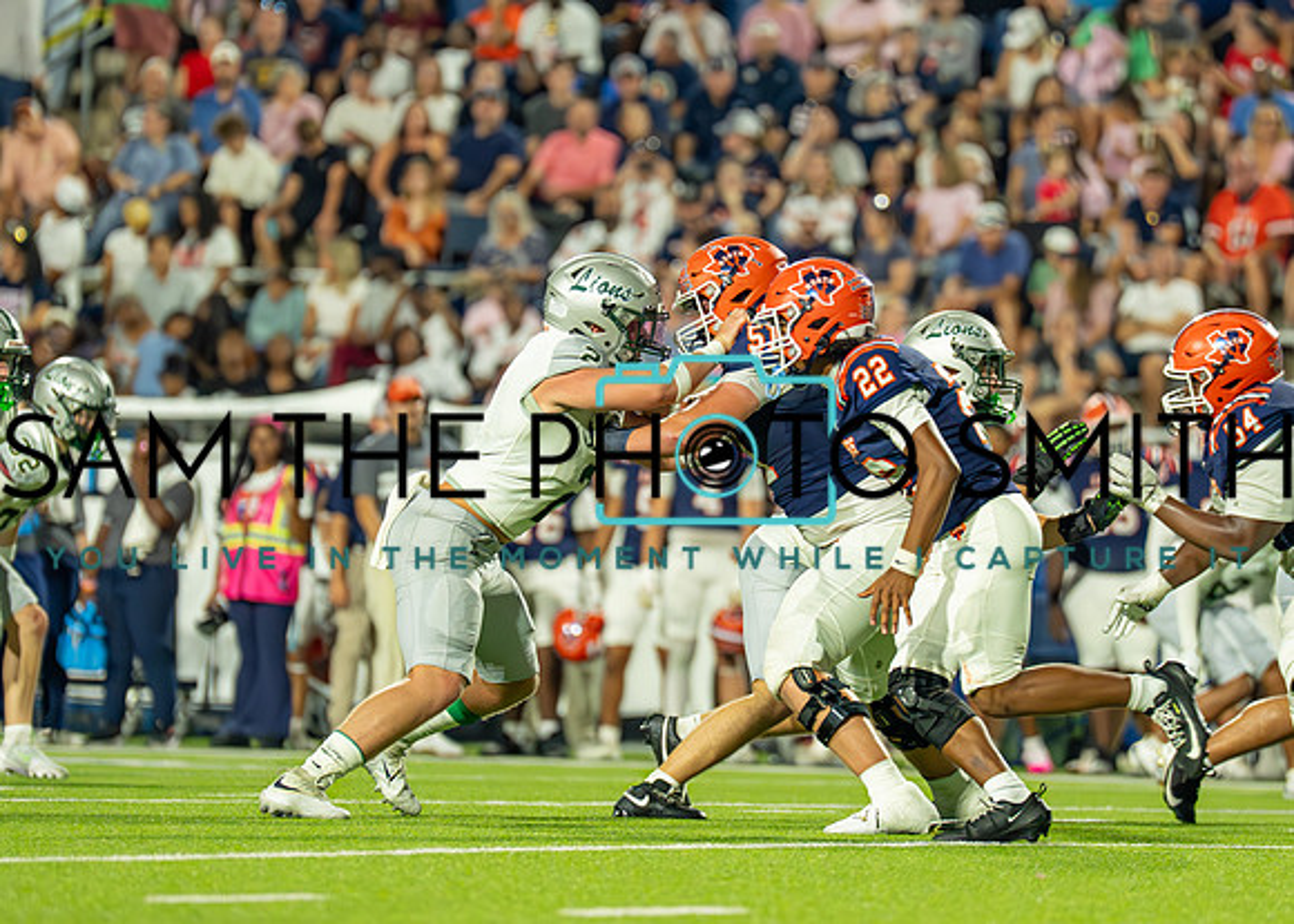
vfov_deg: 4.0
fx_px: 13339
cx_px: 678
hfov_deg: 5.6
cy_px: 424
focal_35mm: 363
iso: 3200
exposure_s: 1/1600
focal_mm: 200
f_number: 2.8
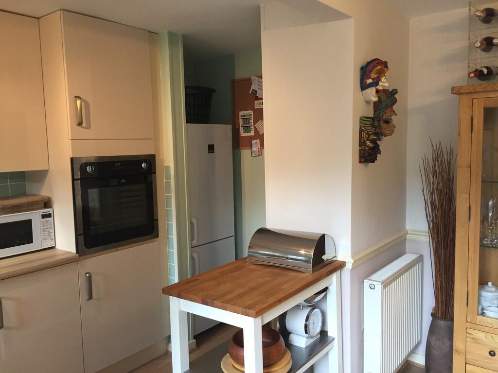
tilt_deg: -6.1
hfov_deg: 61.7
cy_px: 186
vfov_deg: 48.2
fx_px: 417
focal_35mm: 29
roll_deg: +1.1
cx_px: 249
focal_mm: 4.15
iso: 64
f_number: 2.2
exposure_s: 1/33
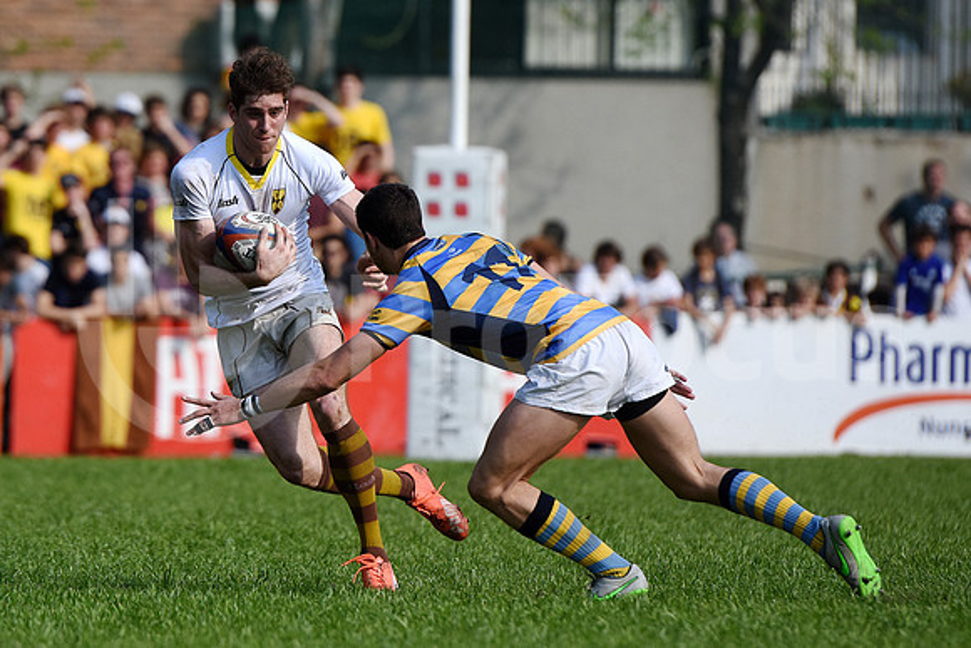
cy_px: 324
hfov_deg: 7.0
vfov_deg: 4.7
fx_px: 7891
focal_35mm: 292
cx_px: 486
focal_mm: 195
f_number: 3.5
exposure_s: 1/4000
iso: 250
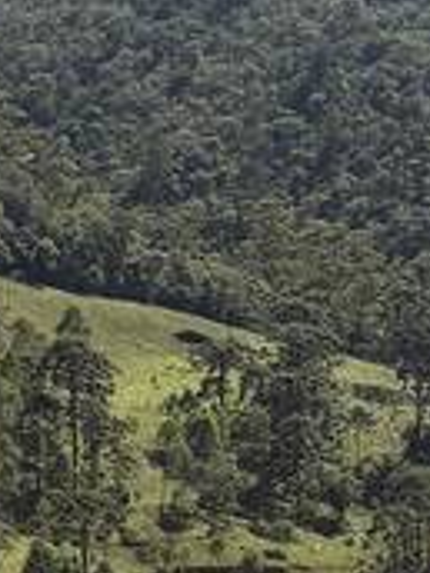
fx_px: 2700
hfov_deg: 8.2
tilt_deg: -5.5
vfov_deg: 12.0
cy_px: 30
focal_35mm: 163
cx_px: -673
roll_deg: +1.0
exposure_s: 1/4065
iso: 50
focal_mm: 5.96
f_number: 1.6
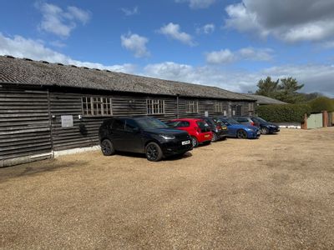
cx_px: 167
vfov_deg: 56.8
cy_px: 125
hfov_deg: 71.6
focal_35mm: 24
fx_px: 232
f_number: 1.78
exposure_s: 1/5714
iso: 80
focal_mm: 6.76
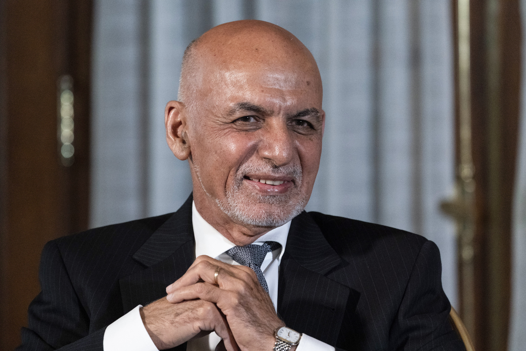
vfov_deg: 5.2
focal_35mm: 265
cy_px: 176
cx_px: 263
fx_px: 3872
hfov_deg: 7.8
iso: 8000
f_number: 5.6
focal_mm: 265
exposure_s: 1/320
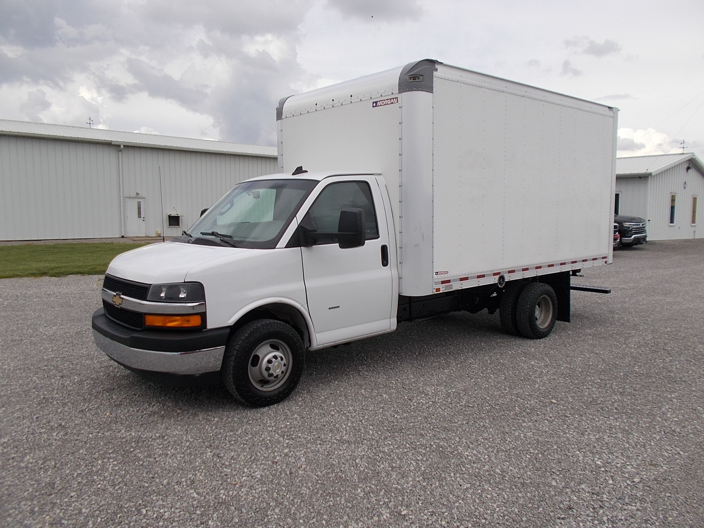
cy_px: 264
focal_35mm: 26
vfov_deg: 53.1
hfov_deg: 67.3
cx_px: 352
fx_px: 529
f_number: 8
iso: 80
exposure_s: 1/160
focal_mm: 4.6
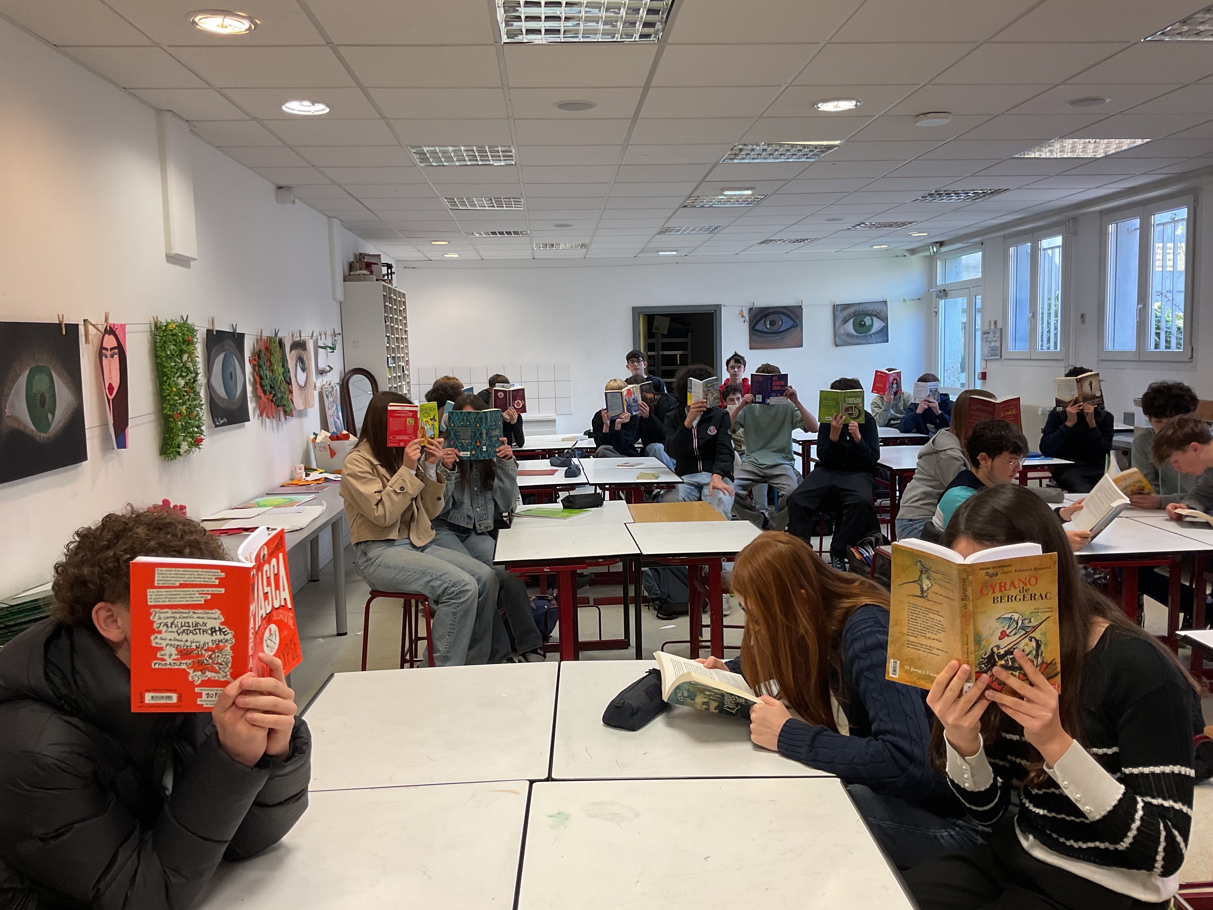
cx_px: 606
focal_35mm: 29
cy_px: 455
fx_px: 1016
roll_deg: +0.8
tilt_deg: -7.2
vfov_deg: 48.2
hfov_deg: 61.7
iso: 40
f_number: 1.8
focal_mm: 3
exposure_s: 1/50
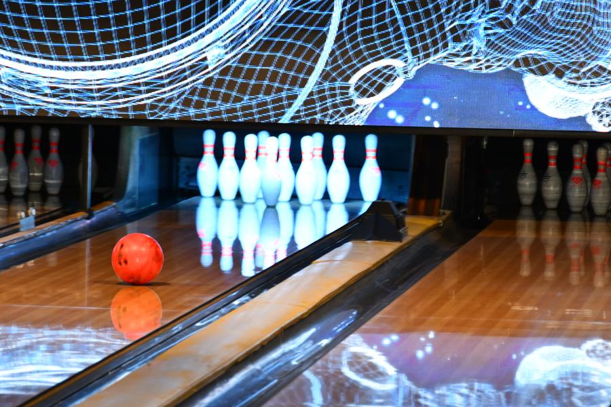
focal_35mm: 270
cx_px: 306
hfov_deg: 7.6
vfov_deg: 5.1
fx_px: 4582
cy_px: 204
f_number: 5.6
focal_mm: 135
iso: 900
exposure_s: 1/60
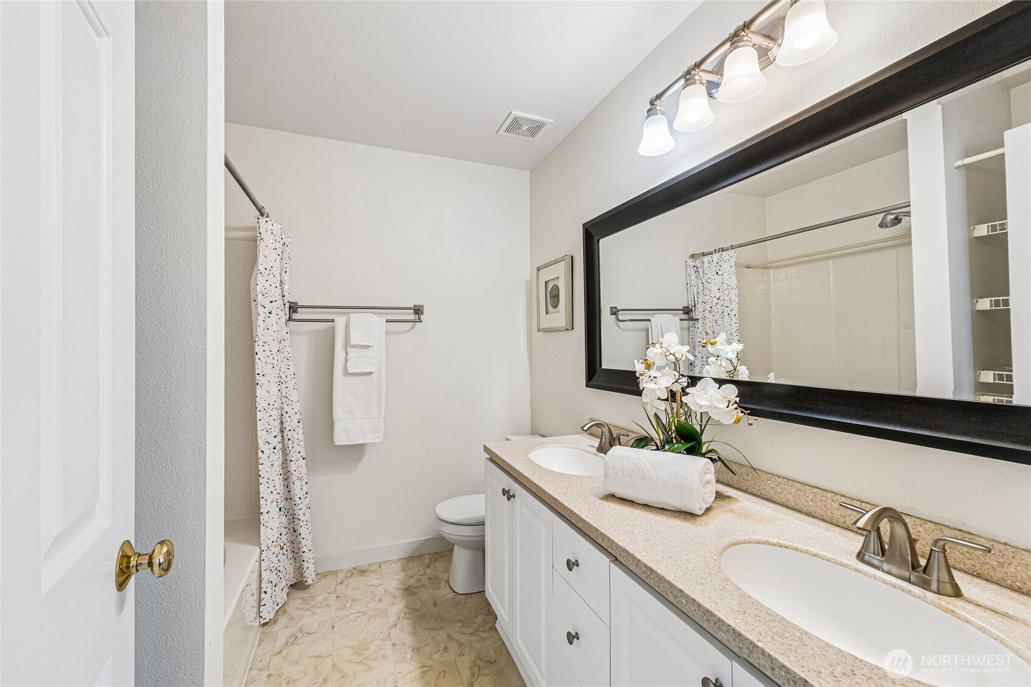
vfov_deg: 77.3
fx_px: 430
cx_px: 516
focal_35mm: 15
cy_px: 344
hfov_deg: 100.4
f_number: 9
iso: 250
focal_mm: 10
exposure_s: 1/5
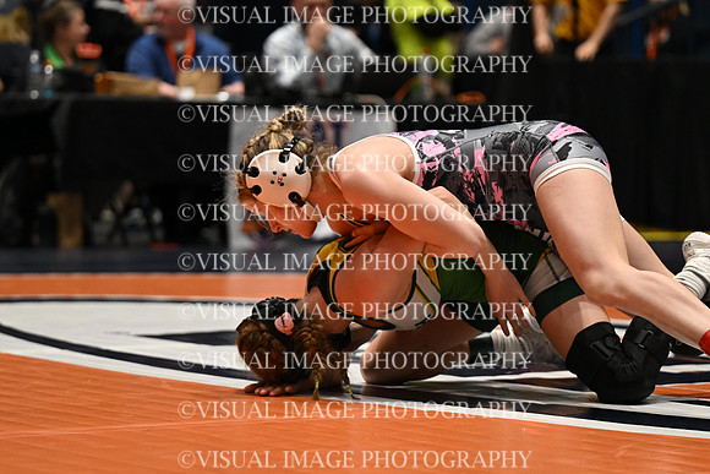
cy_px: 237
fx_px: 3038
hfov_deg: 13.3
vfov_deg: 8.9
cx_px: 355
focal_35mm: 154
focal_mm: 103
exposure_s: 1/767
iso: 2000
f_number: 2.8
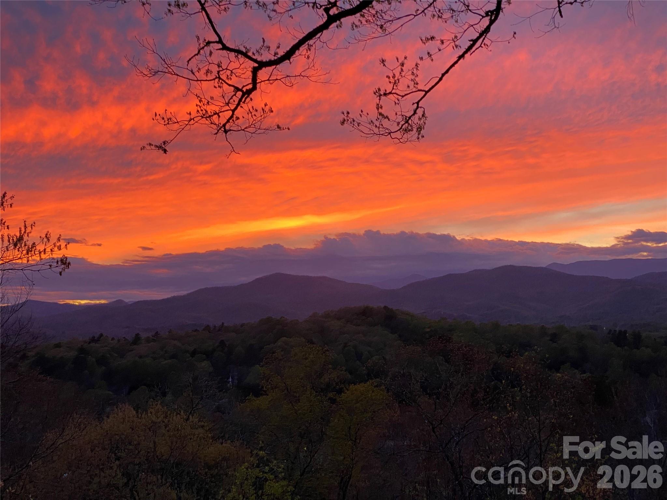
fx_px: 1002
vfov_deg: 28.0
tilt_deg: +3.7
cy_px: 250
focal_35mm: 52
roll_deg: +1.6
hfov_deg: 36.8
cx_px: 334
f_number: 2
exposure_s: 1/67
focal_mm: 6
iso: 160
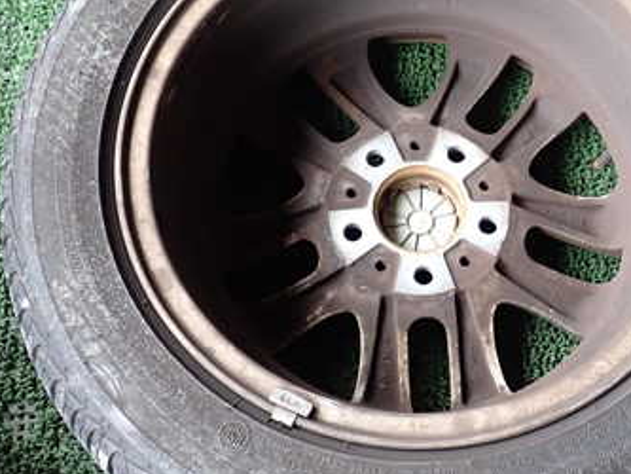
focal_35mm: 54
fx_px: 985
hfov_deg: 35.2
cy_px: 212
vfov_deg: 27.0
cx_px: 421
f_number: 2.3
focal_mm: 5.4
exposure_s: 1/40
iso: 400
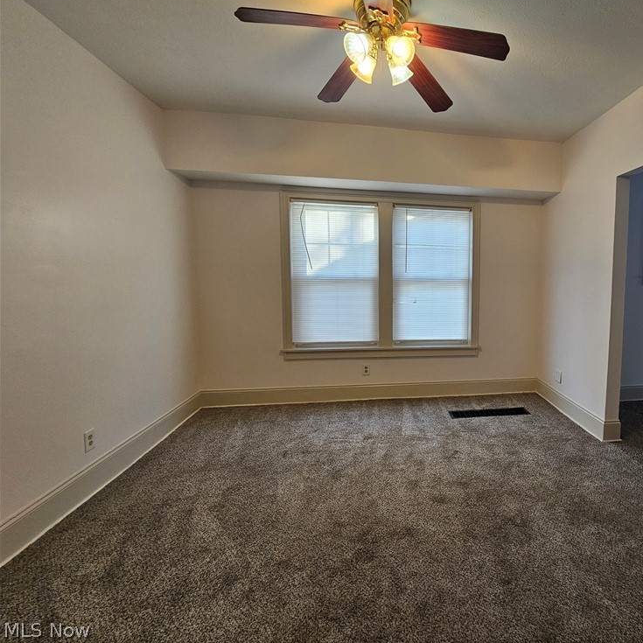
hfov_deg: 83.3
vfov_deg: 87.4
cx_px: 447
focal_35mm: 16
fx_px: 336
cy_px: 309
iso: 80
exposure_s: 1/60
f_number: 2.2
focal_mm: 2.2
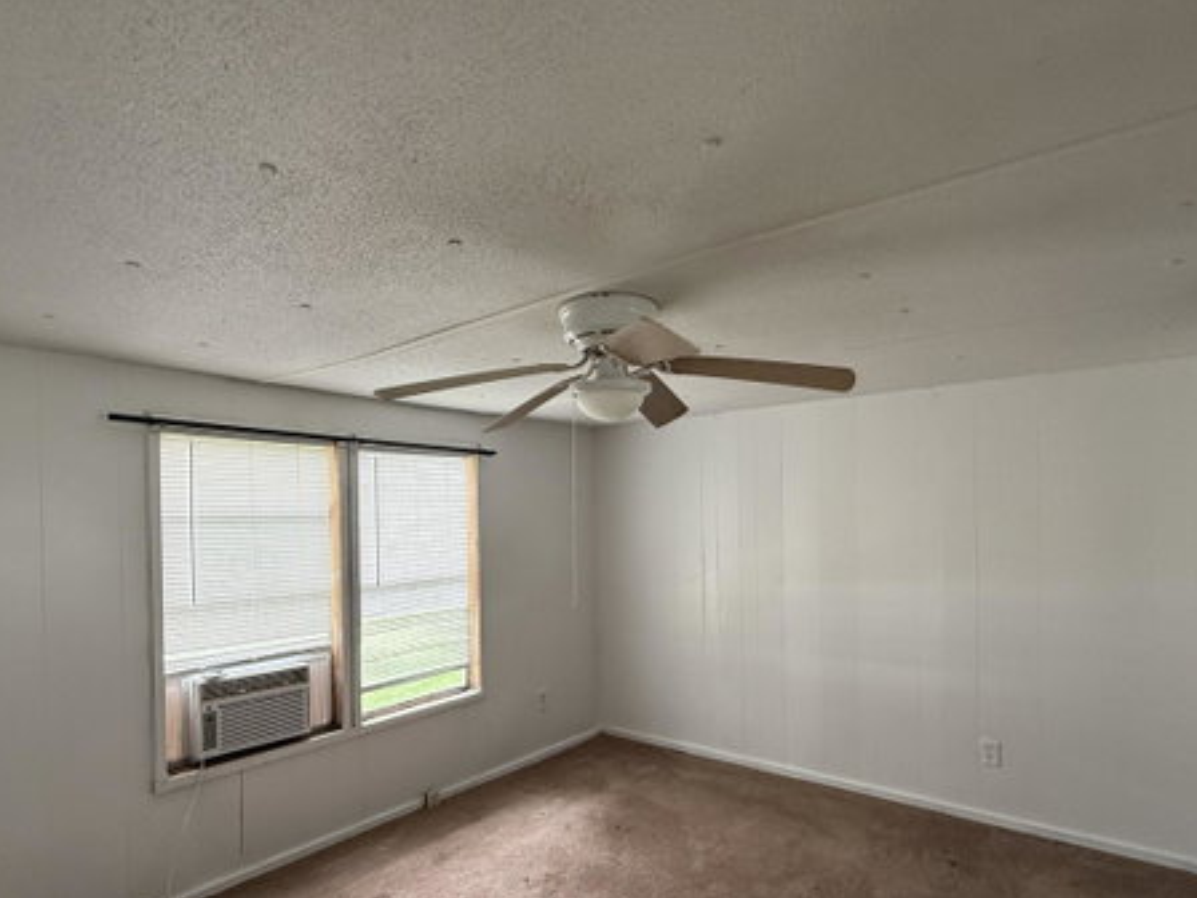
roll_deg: +1.1
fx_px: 692
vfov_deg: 65.5
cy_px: 527
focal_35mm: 20
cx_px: 586
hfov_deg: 81.7
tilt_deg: +0.7
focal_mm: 2.22
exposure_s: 1/99
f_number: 2.2
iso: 125
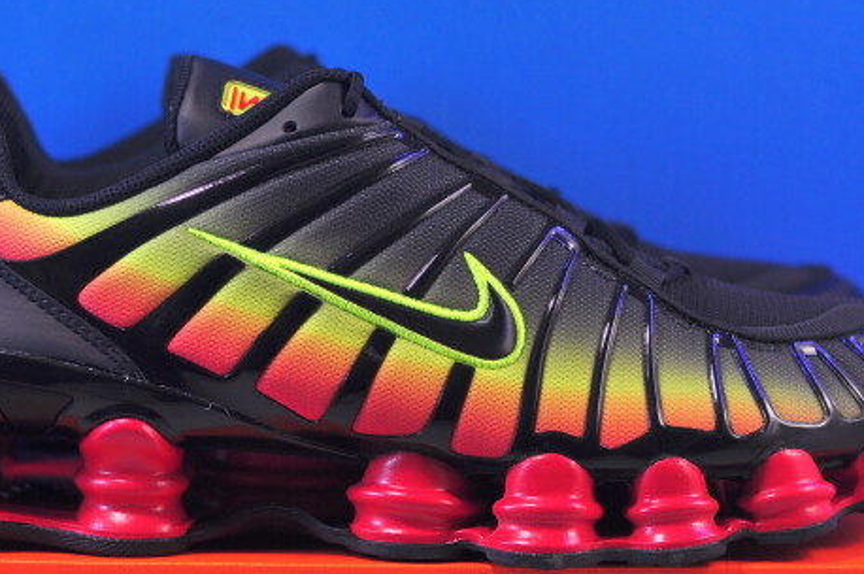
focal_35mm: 131
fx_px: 3140
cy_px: 158
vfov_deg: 10.4
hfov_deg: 15.7
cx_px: 389
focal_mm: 50
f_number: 2.5
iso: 250
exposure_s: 1/320
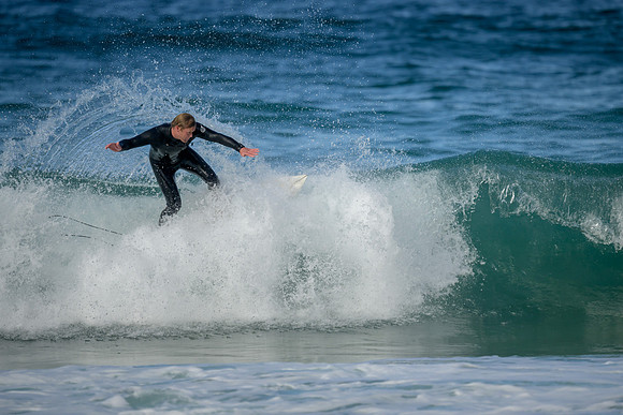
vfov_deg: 1.7
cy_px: 208
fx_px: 13847
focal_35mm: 800
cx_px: 312
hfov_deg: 2.6
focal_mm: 800
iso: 400
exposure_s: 1/2500
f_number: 6.3
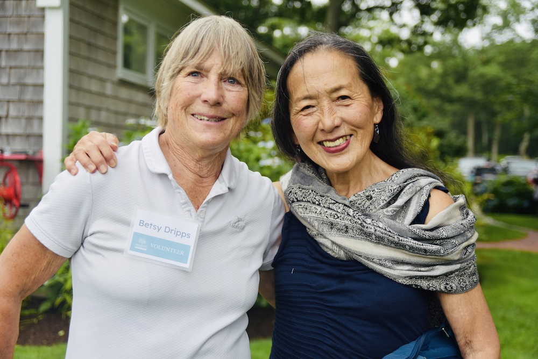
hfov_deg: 32.4
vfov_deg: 21.9
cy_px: 180
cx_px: 269
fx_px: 927
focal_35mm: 62
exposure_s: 1/400
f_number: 5
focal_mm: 62
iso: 400
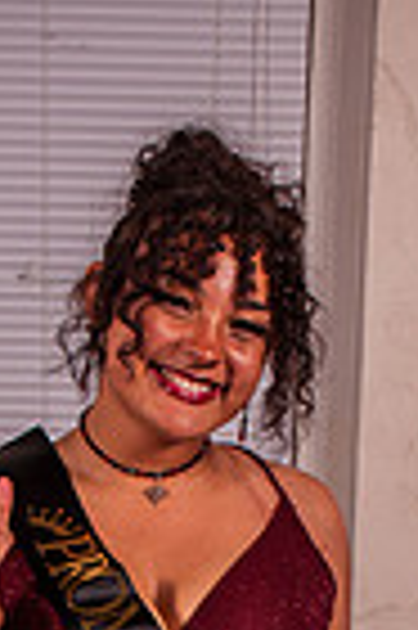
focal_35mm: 169
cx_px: 146
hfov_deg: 8.1
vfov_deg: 11.9
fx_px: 2950
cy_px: 783
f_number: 14
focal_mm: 35
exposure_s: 1/125
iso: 200
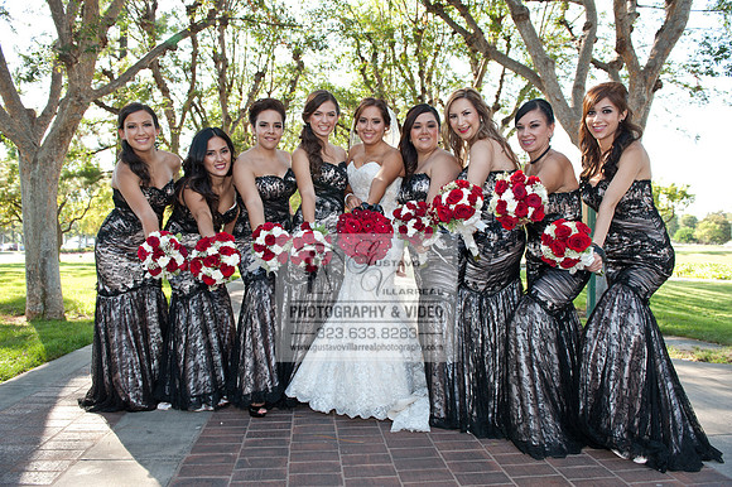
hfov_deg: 73.8
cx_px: 366
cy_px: 244
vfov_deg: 53.1
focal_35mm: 24
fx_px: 488
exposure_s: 1/160
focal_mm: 24
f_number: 4.5
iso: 200
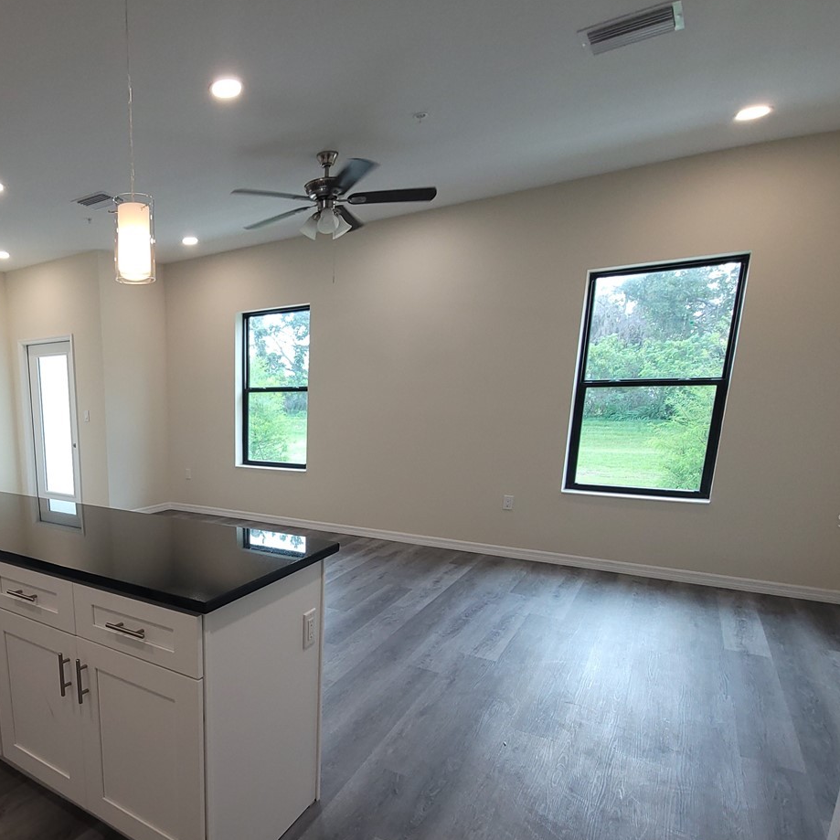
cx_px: 193
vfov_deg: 73.7
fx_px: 549
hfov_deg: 69.0
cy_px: 520
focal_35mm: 20
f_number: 2.2
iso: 80
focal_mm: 2.2
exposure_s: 1/60
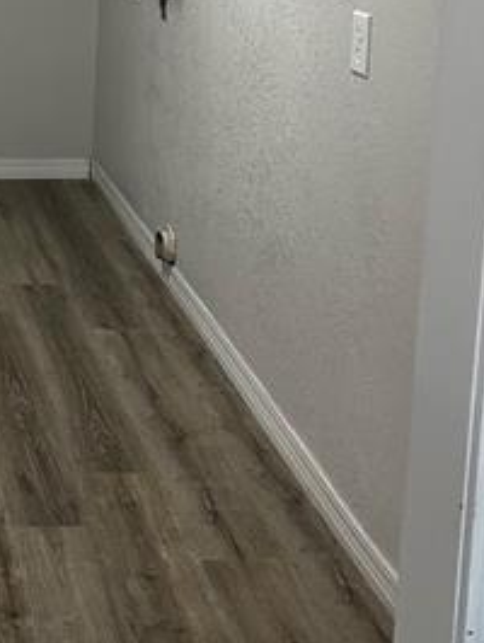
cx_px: -92
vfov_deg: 25.2
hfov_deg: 18.7
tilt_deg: -9.9
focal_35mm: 75
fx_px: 1396
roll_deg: +0.1
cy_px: 65
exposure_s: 1/60
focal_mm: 5.7
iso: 200
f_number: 1.5
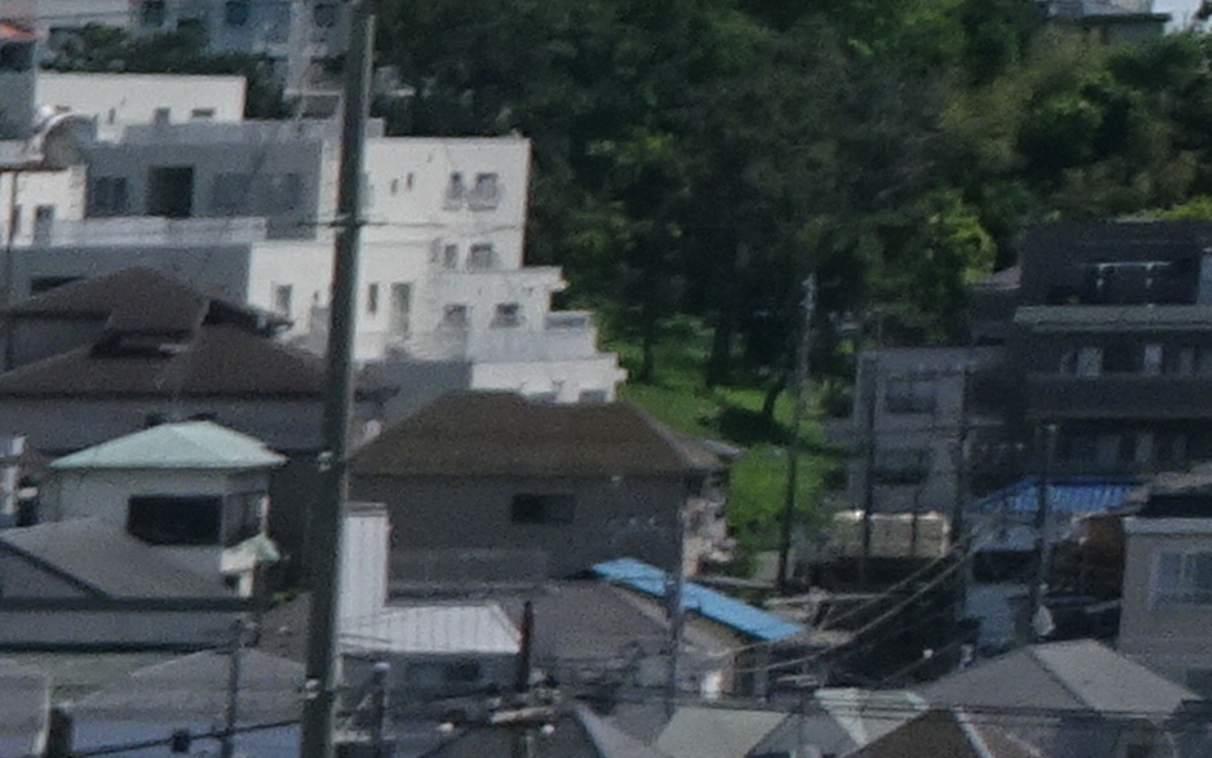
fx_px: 6970
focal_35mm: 211
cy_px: 1846
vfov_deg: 6.0
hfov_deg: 8.5
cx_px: -2278
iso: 80
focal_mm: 5.43
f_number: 4
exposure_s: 1/1000
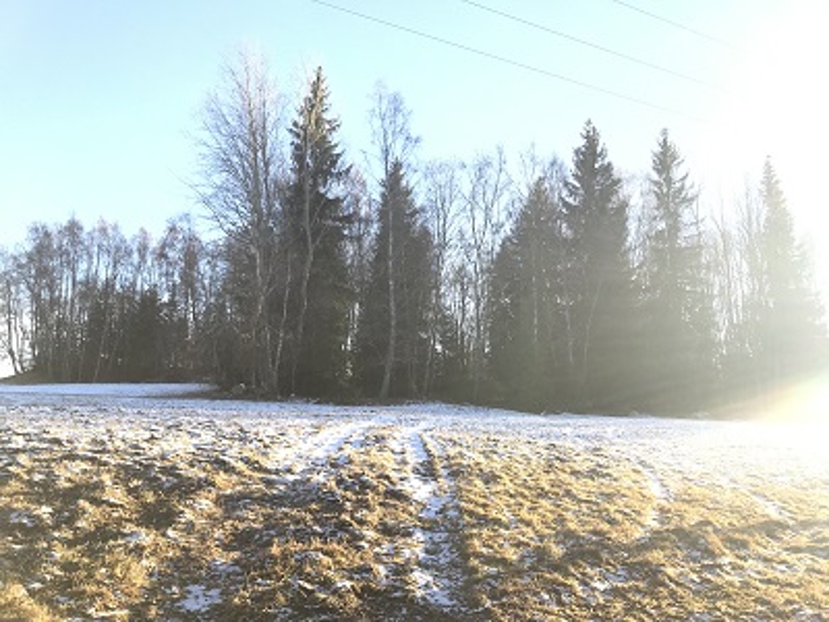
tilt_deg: +12.3
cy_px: 311
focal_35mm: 28
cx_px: 414
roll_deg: -0.8
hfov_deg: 63.4
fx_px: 671
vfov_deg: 49.7
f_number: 1.8
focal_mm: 3.99
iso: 20
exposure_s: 1/1294
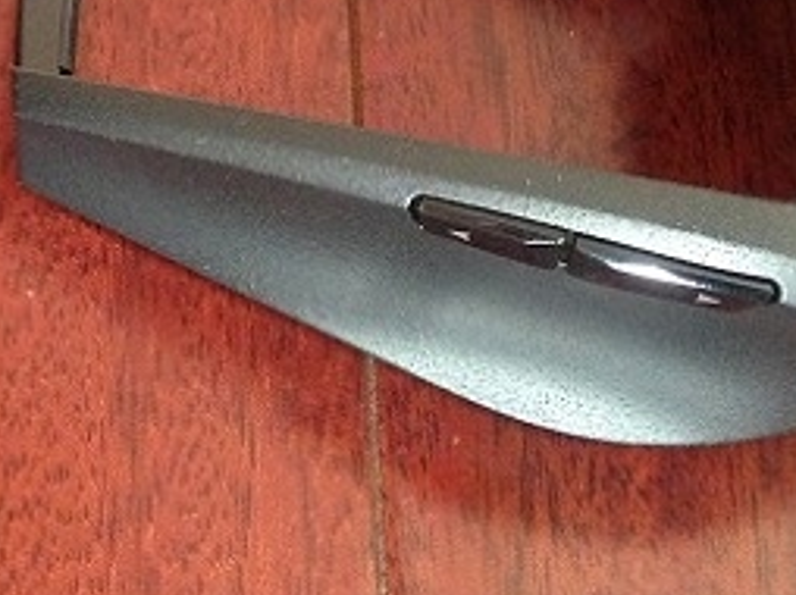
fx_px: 2389
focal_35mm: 104
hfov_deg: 18.3
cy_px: 91
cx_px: -66
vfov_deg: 14.1
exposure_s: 1/20
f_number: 2.4
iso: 320
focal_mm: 4.13
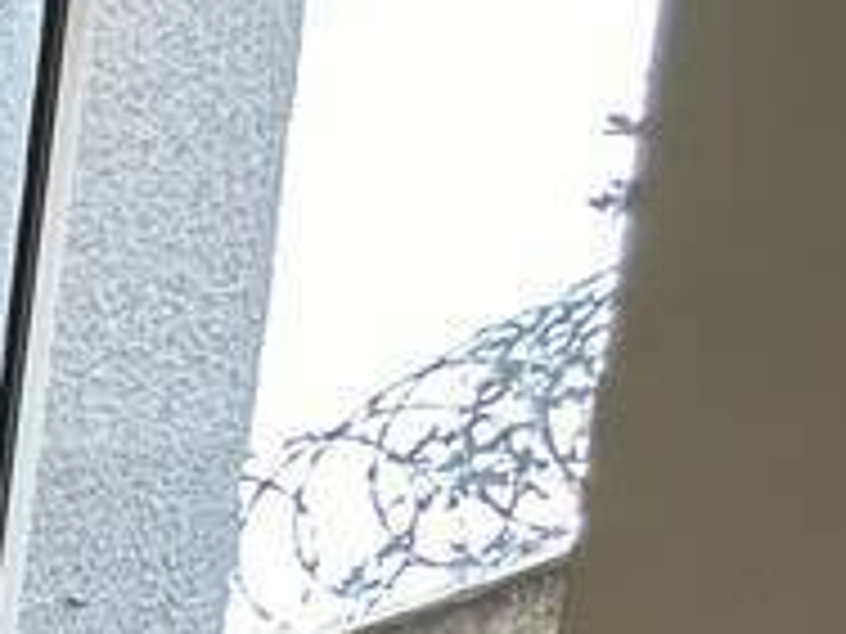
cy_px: 1736
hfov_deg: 11.1
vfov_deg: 10.7
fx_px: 2615
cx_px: -1714
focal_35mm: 107
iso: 125
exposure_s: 1/99
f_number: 2.2
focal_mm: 2.22
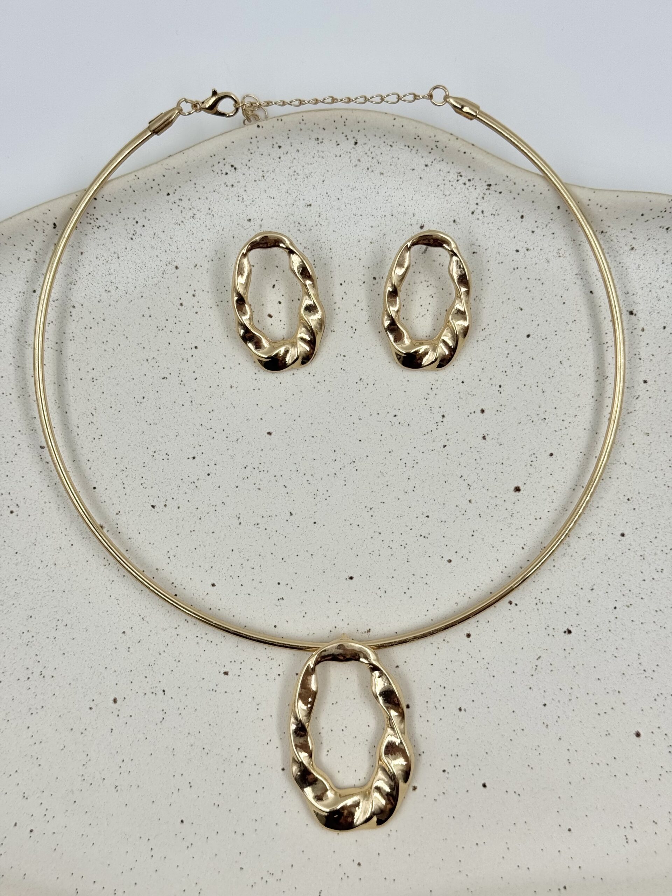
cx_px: 336
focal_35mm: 48
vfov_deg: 39.7
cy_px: 448
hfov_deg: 30.3
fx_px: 1242
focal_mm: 6.76
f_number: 1.78
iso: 64
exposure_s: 1/1172
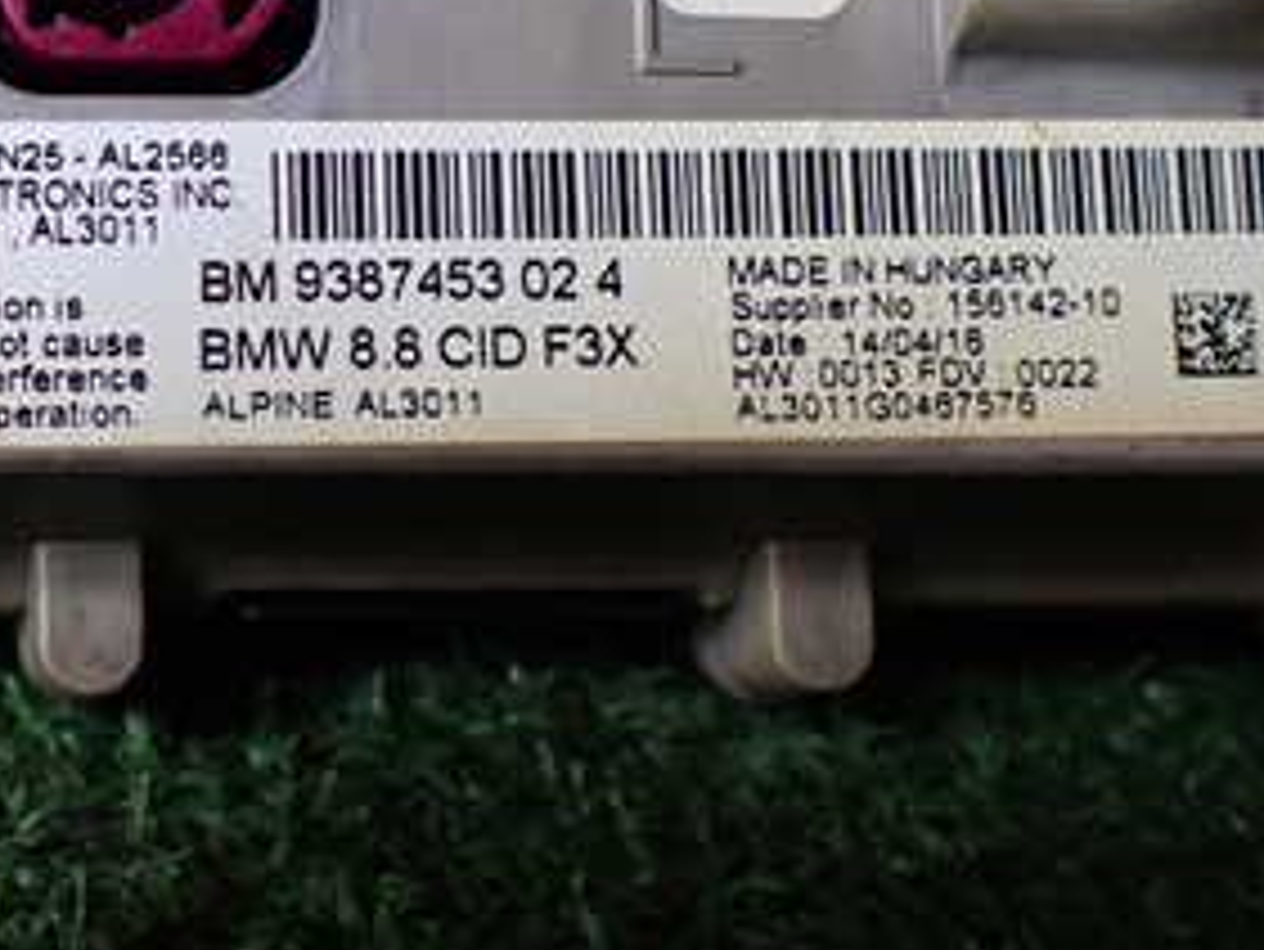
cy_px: 306
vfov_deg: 22.8
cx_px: 67
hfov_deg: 28.8
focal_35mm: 64
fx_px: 2338
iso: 250
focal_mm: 5.4
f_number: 2.3
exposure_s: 1/125
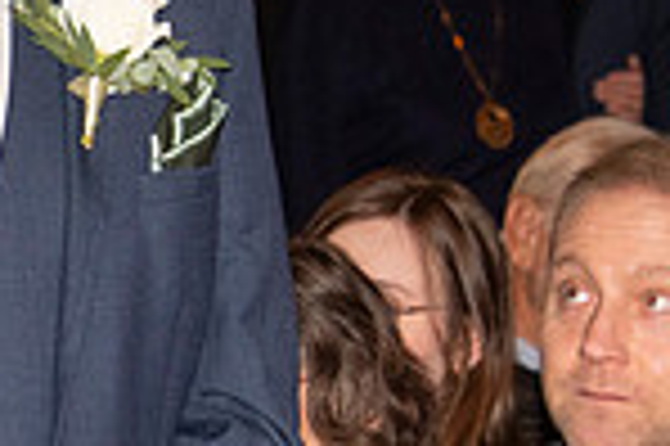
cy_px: 326
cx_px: -330
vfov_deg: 3.0
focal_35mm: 458
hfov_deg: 4.5
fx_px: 8514
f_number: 8
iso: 1000
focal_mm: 85
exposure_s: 1/160
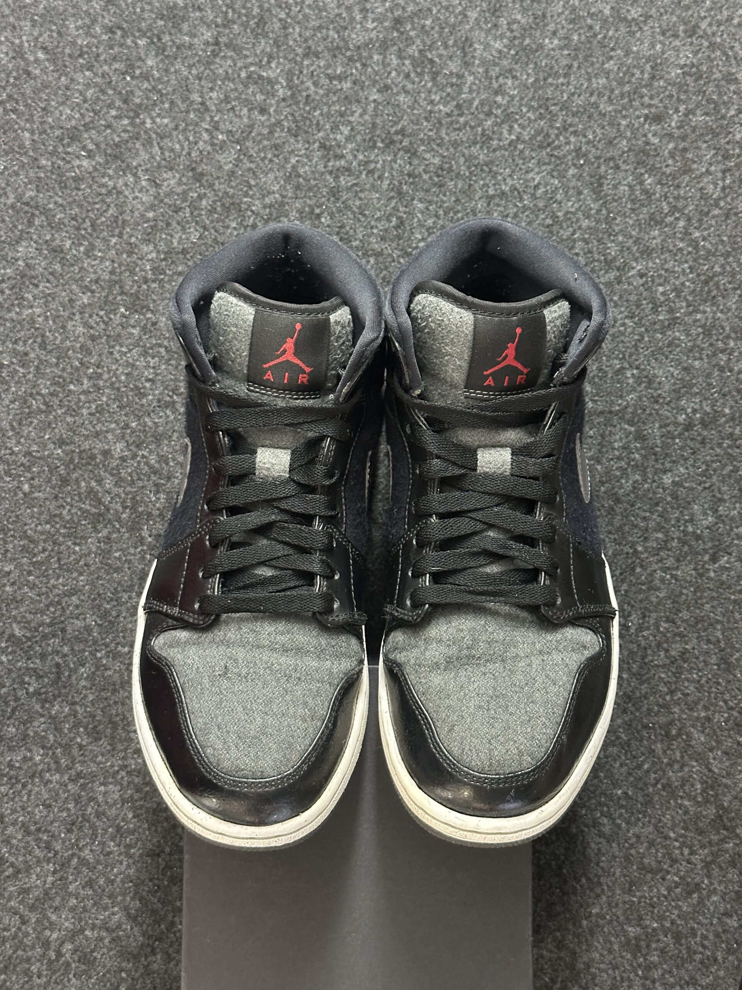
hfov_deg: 30.3
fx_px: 1372
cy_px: 495
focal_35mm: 48
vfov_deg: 39.7
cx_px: 371
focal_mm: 6.86
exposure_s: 1/25
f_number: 1.78
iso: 500
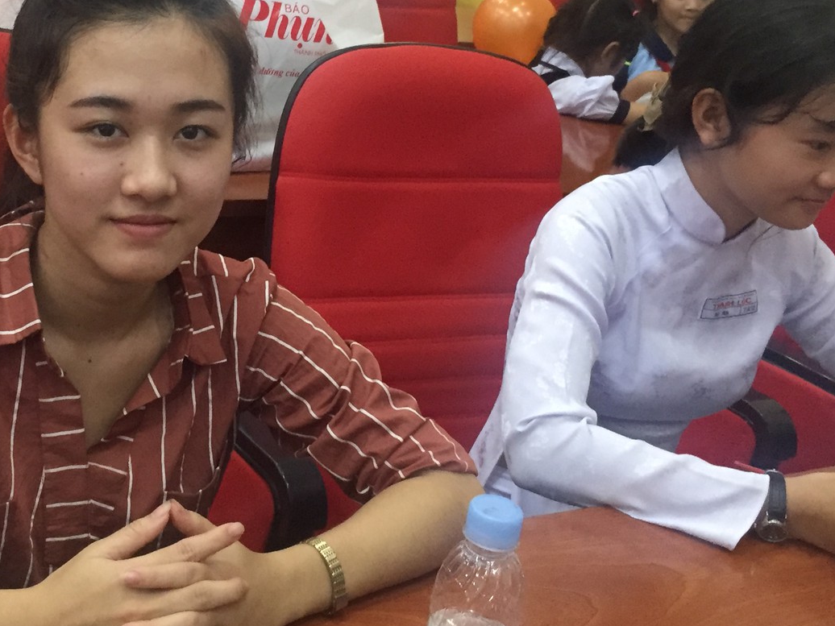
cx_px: 260
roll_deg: -8.8
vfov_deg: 25.8
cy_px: 165
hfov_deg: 34.0
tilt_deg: -17.3
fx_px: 1351
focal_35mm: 56
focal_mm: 4.15
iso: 320
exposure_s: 1/33
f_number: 2.2
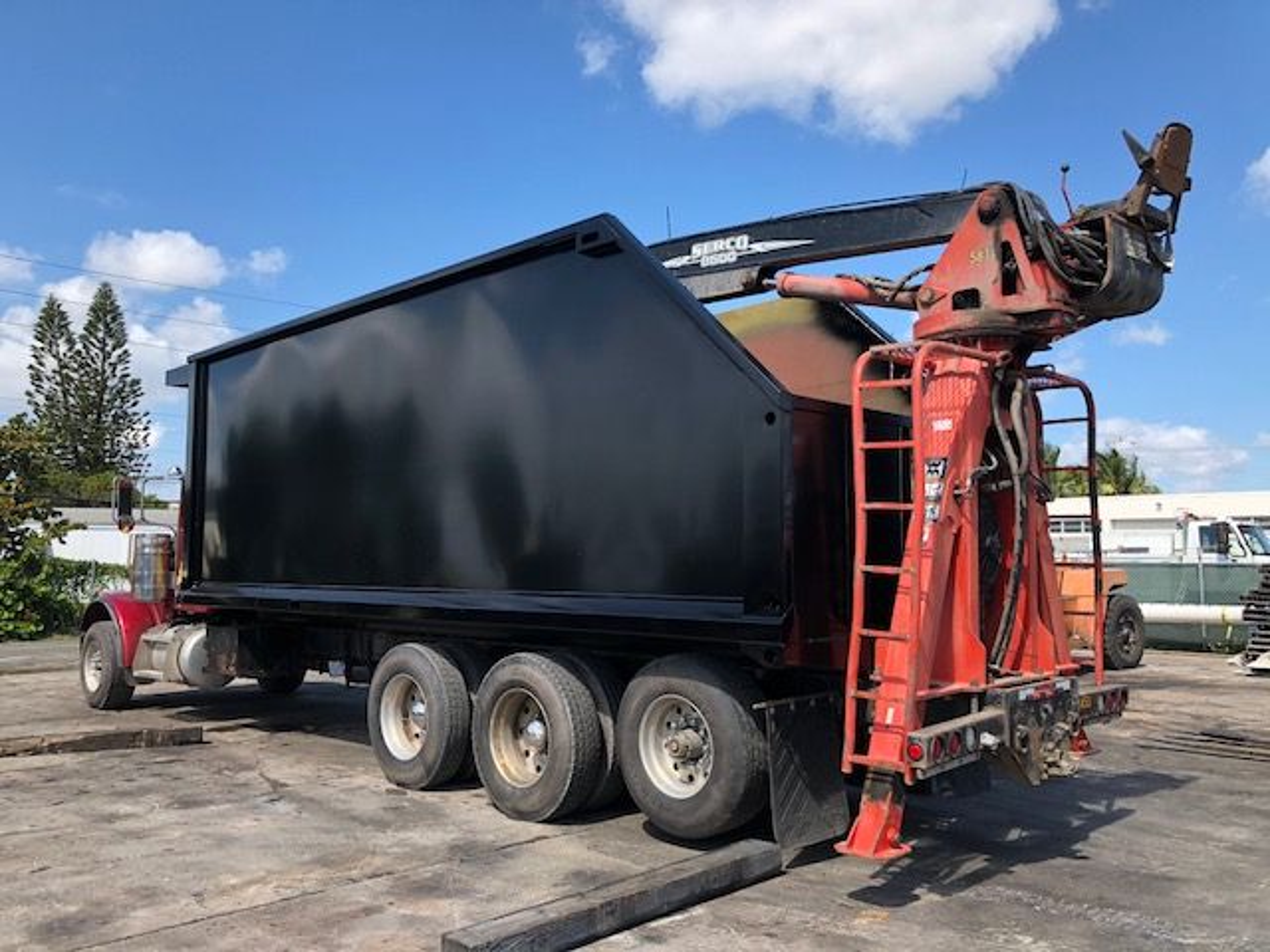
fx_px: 1027
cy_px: 476
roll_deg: -0.9
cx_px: 635
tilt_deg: +5.6
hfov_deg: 63.4
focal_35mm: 28
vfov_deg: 49.7
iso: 20
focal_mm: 4
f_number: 1.8
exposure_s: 1/1116
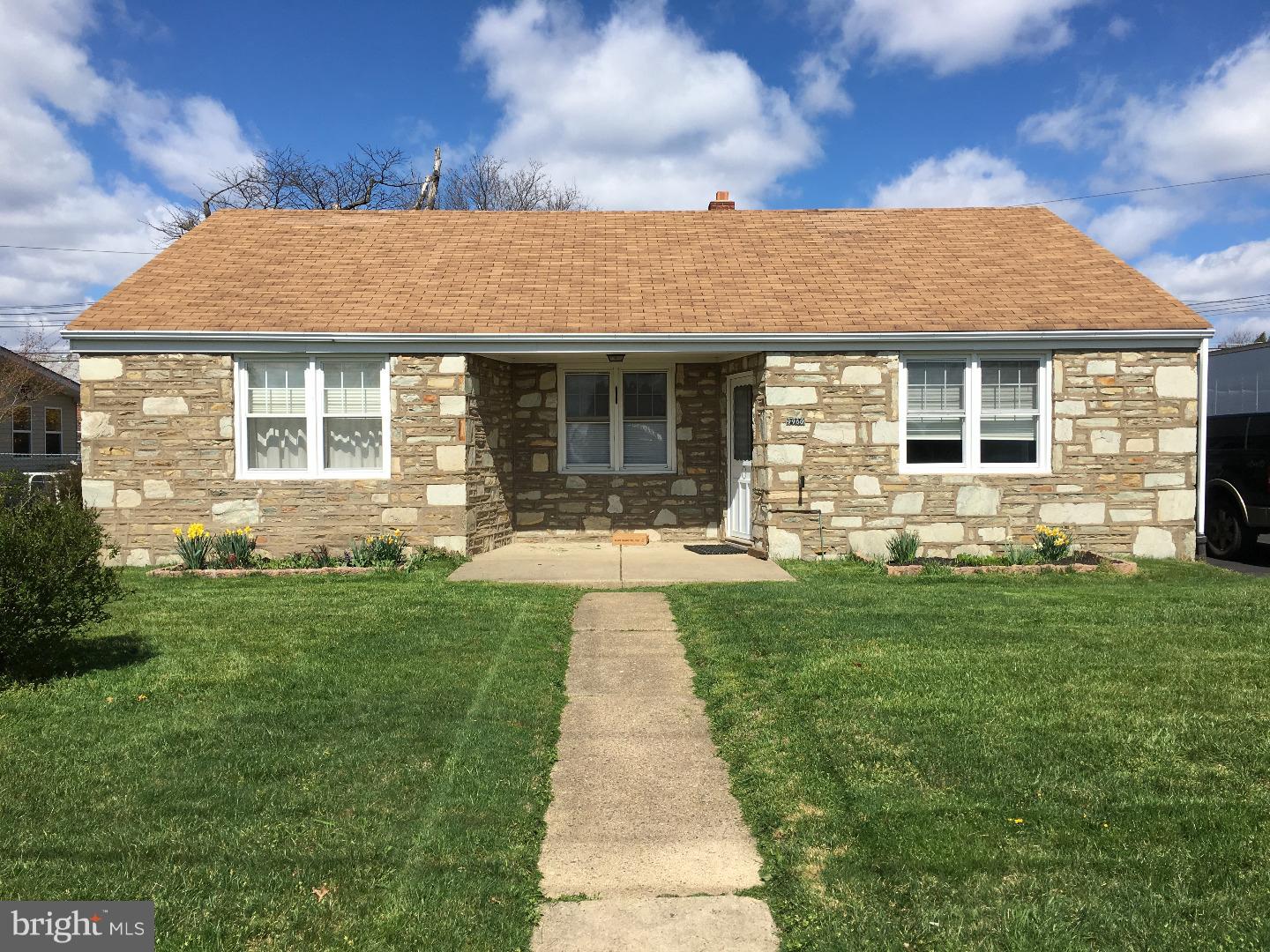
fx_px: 1064
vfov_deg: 48.2
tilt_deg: +0.1
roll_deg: +0.3
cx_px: 635
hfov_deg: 61.7
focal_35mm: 29
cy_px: 476
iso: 25
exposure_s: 1/2198
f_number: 2.2
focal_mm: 4.15
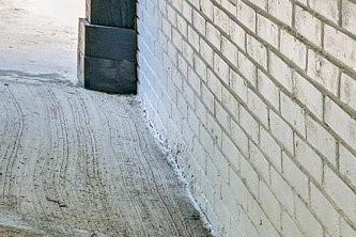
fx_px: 850
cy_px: -185
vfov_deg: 14.1
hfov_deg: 11.3
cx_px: -726
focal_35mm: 86
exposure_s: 1/20
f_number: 8
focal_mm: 14
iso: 100
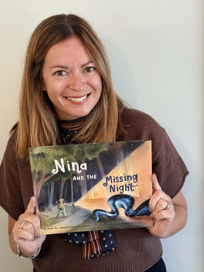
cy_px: 136
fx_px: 409
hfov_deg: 28.0
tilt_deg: -13.1
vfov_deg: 36.8
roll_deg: +3.6
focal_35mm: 52
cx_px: 102
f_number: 1.6
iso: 80
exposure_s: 1/60
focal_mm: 5.96
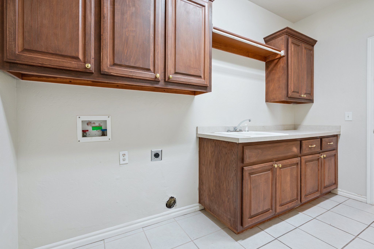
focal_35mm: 16
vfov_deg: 73.8
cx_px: 187
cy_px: 124
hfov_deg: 96.7
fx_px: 166
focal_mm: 16
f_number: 7.1
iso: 200
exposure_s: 1/5
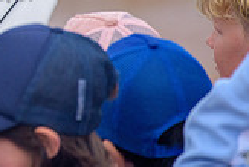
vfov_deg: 0.8
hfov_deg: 1.2
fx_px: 12288
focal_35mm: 1775
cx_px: -128
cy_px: -34
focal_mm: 500
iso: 900
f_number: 5.6
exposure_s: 1/2000
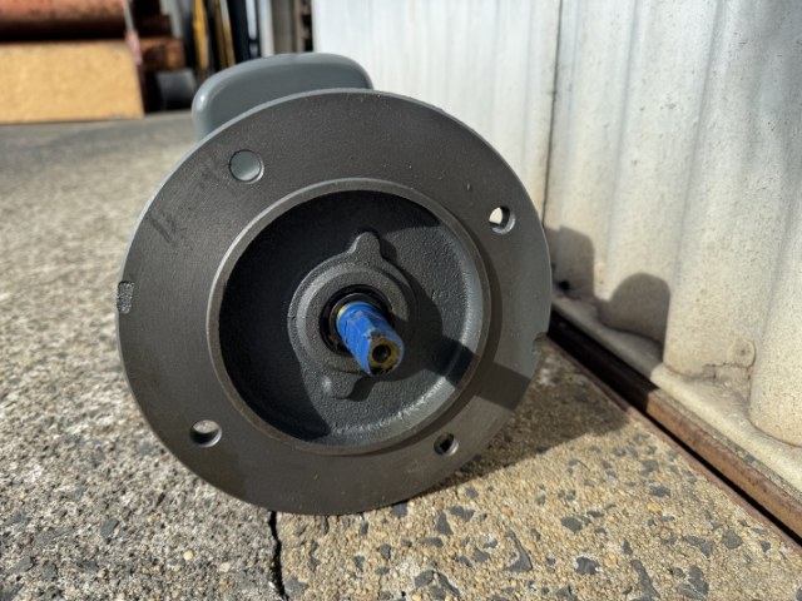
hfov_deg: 71.6
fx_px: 556
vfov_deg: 56.8
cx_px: 401
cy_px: 300
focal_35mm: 24
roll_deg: -0.7
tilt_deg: -20.2
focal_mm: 6.76
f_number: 1.78
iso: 80
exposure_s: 1/2959
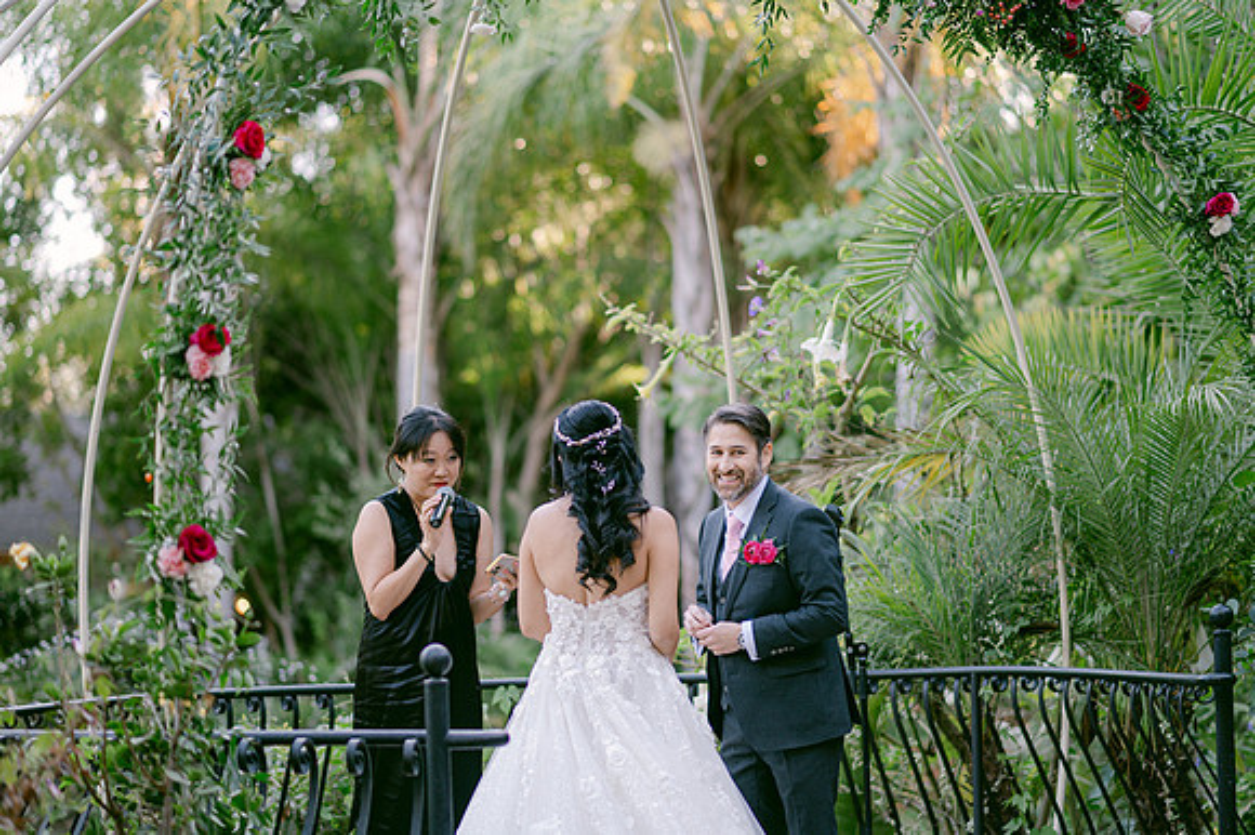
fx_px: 2961
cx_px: 628
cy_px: 418
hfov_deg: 23.9
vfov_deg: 16.1
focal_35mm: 85
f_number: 2
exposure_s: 1/250
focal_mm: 85
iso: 200
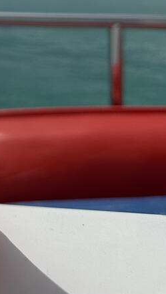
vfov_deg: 25.4
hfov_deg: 15.0
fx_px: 555
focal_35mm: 71
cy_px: -95
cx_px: -123
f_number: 1.78
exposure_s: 1/13699
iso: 80
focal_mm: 6.86
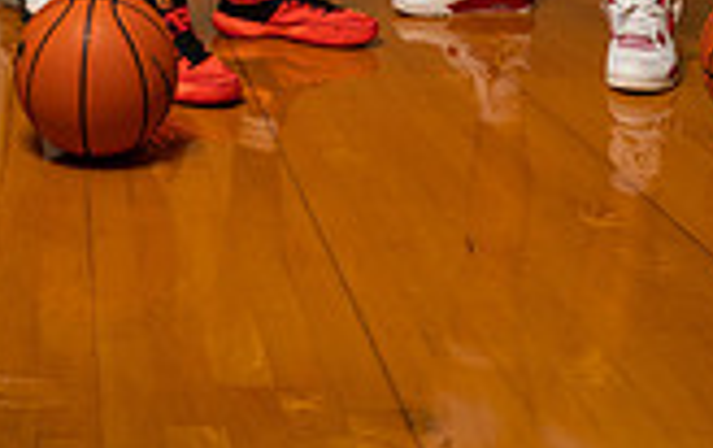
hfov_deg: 29.6
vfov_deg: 15.3
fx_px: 1304
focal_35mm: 67
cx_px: 104
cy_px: -474
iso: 800
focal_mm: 24
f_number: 7.1
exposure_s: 1/250
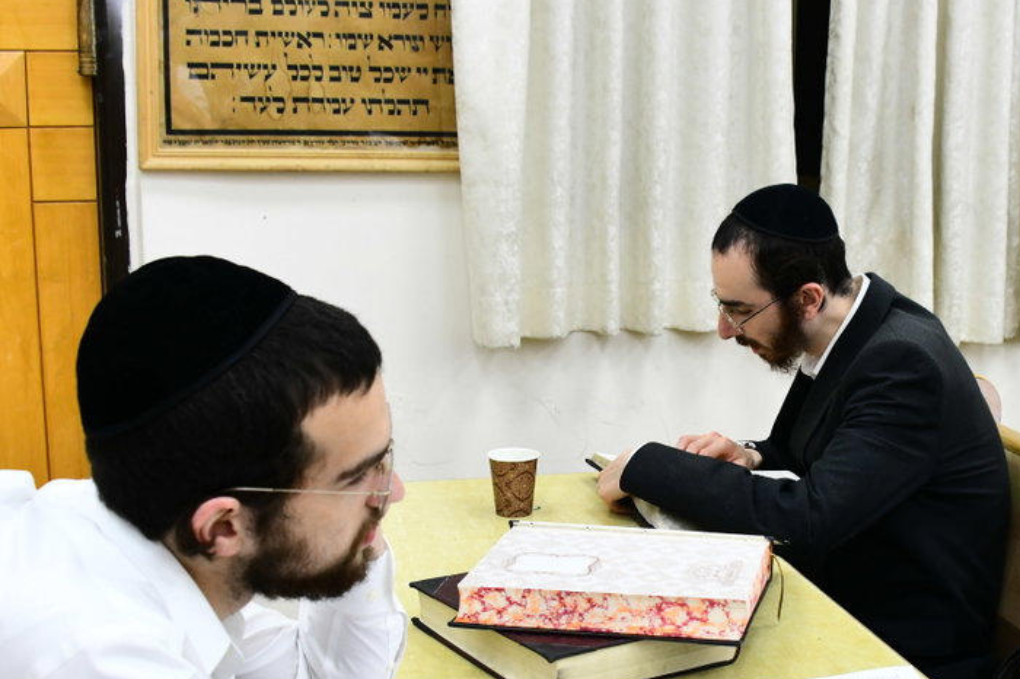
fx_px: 1586
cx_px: 705
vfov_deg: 24.0
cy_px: 477
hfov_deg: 35.2
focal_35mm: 56
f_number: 5.6
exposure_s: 1/160
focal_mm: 28
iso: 1600
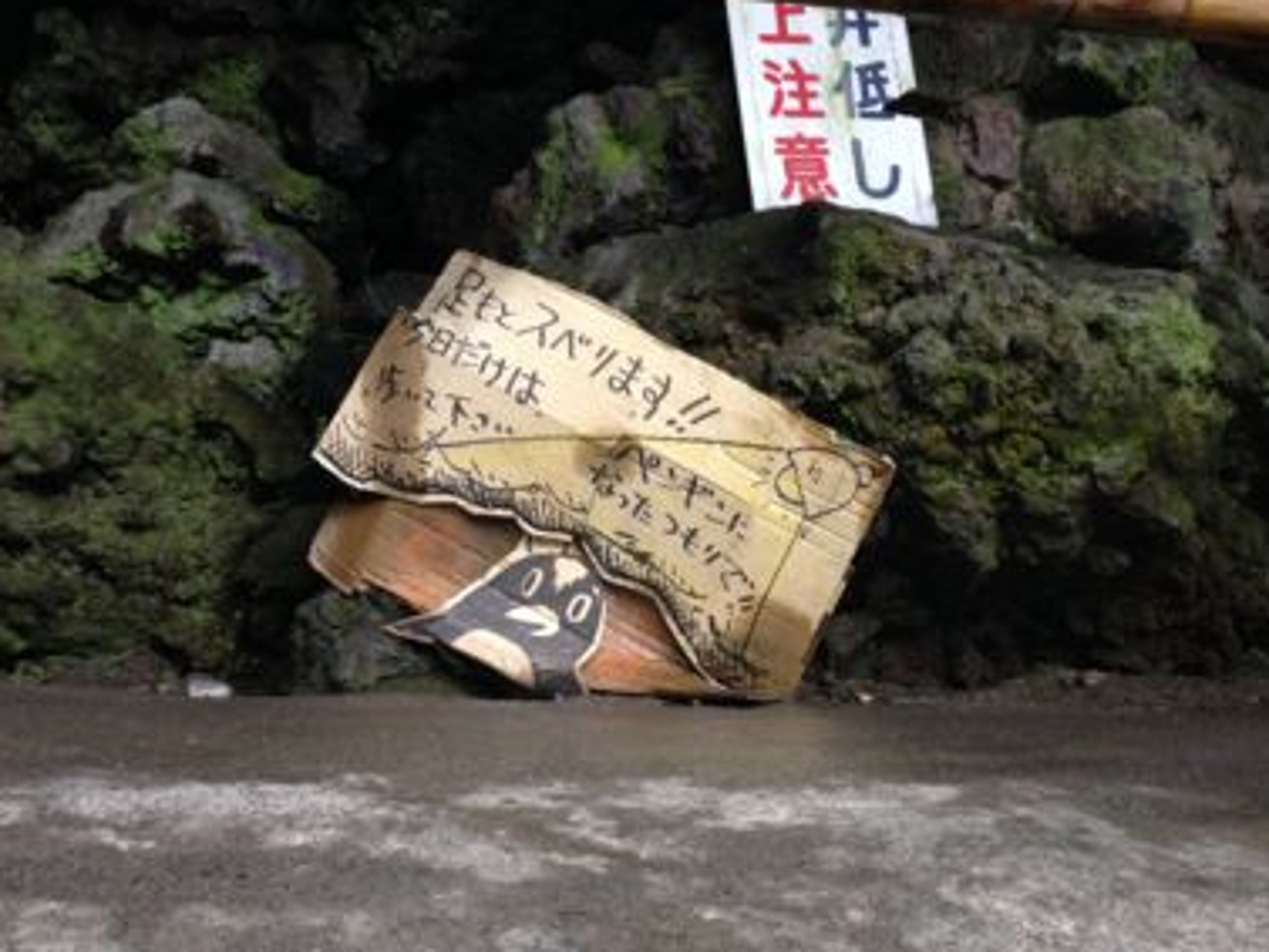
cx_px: 666
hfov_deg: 52.6
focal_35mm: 35
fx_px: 1283
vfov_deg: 40.7
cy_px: 484
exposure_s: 1/20
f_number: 2.4
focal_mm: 4.12
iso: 125
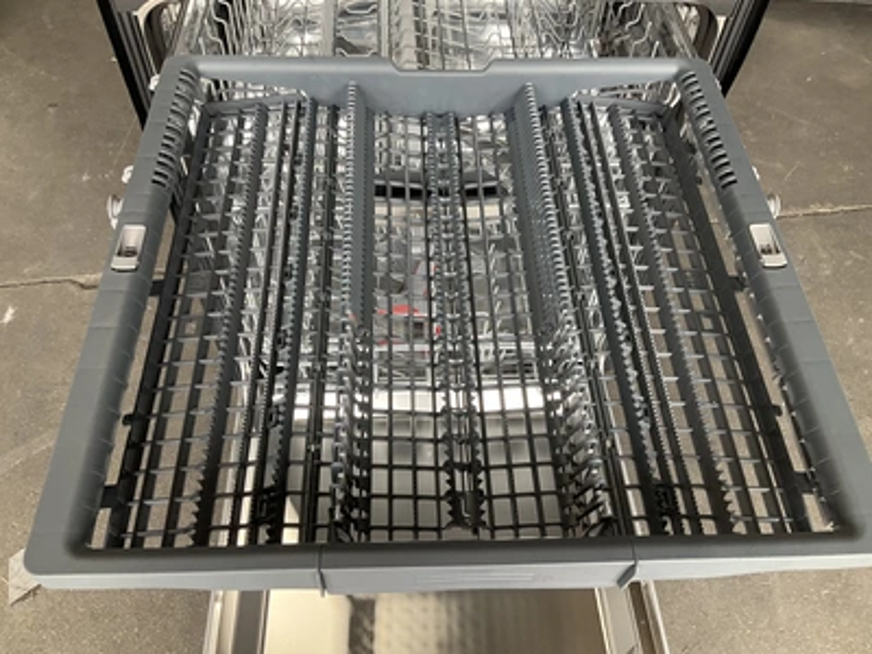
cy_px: 327
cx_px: 436
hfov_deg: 61.7
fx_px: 731
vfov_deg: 48.2
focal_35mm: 29
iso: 50
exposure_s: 1/122
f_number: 1.8
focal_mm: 3
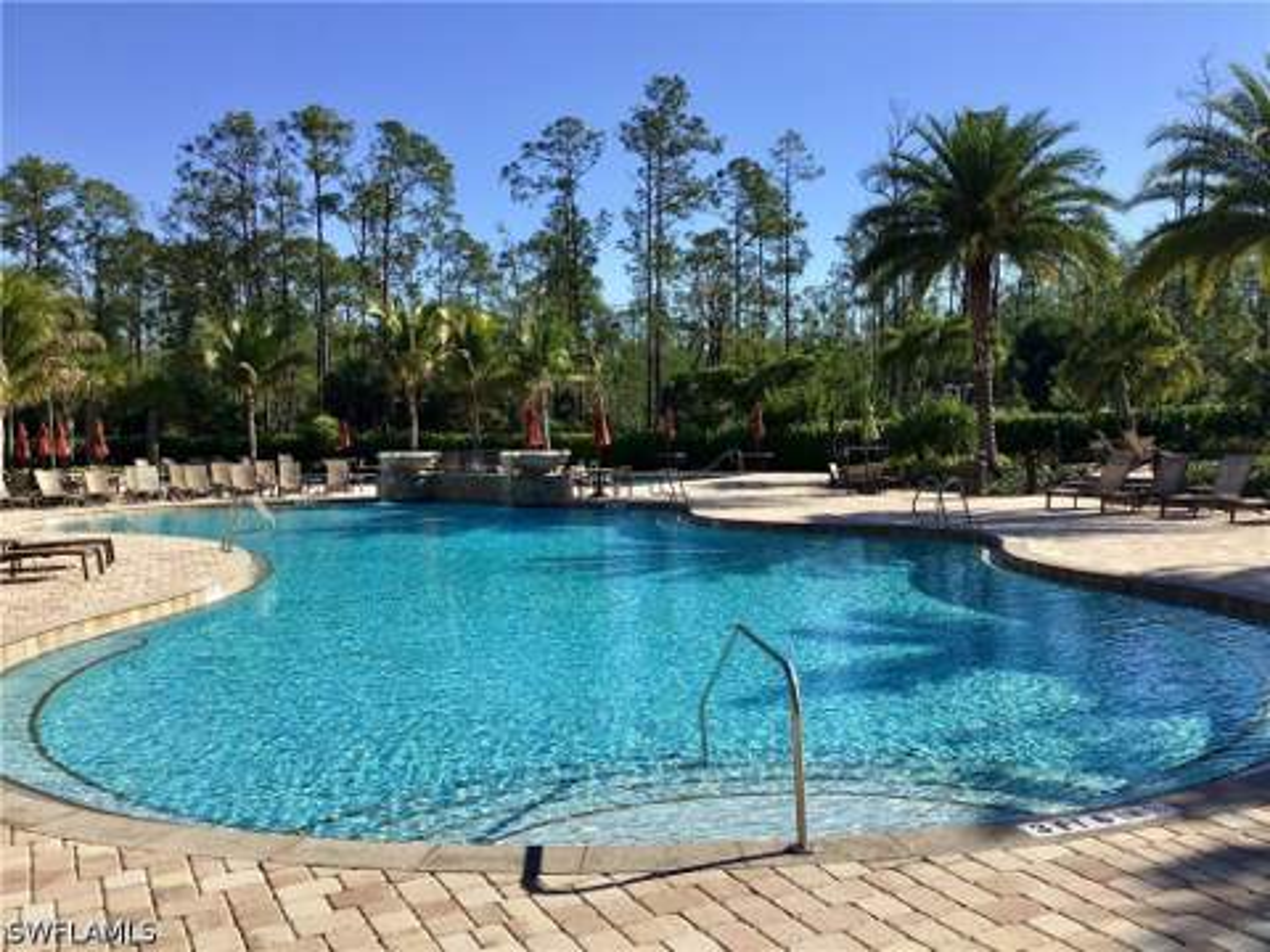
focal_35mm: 31
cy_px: 476
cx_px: 635
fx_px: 1137
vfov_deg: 45.4
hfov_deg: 58.4
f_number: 2.4
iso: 25
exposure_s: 1/1294
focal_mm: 3.3
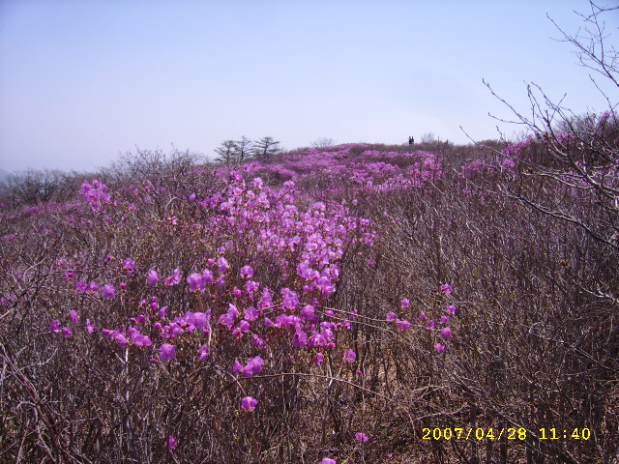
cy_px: 232
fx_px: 626
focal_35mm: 35
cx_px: 310
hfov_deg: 52.6
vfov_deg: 40.7
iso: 50
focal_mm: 5.95
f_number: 5.8
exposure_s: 1/385
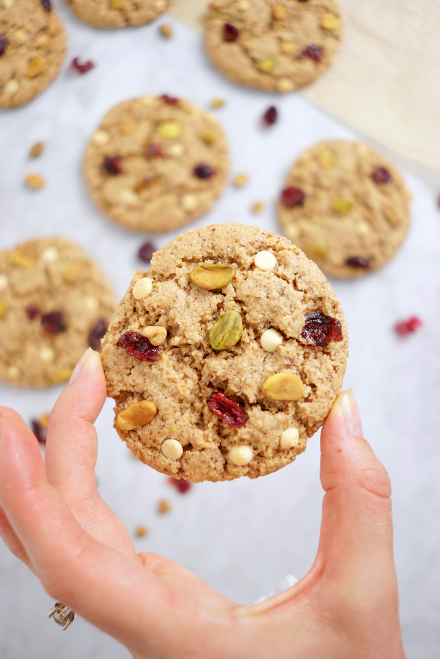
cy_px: 330
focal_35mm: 30
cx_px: 220
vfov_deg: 61.9
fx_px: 550
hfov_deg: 43.6
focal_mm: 20
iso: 100
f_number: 2.8
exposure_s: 1/30
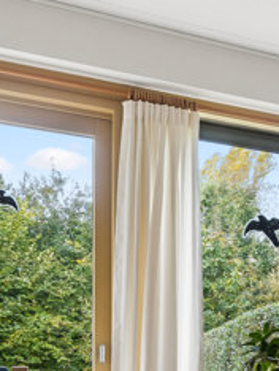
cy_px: 373
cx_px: 466
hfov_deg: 17.6
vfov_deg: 25.8
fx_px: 767
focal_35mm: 71
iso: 200
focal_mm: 14.5
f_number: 8
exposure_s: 1/2
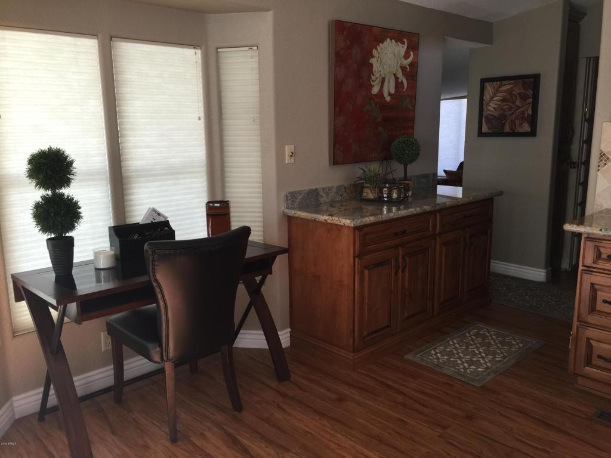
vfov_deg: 48.2
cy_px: 229
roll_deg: +0.5
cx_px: 306
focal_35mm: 29
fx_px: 512
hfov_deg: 61.7
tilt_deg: -11.5
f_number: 2.2
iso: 32
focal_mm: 4.15
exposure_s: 1/30
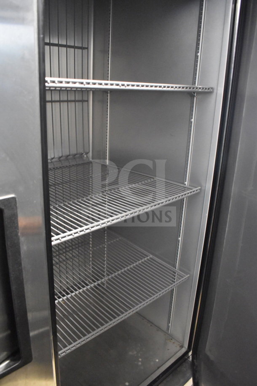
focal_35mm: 27
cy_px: 193
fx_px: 289
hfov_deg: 47.9
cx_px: 128
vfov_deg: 67.4
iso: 8000
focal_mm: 18
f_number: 3.5
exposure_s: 1/30
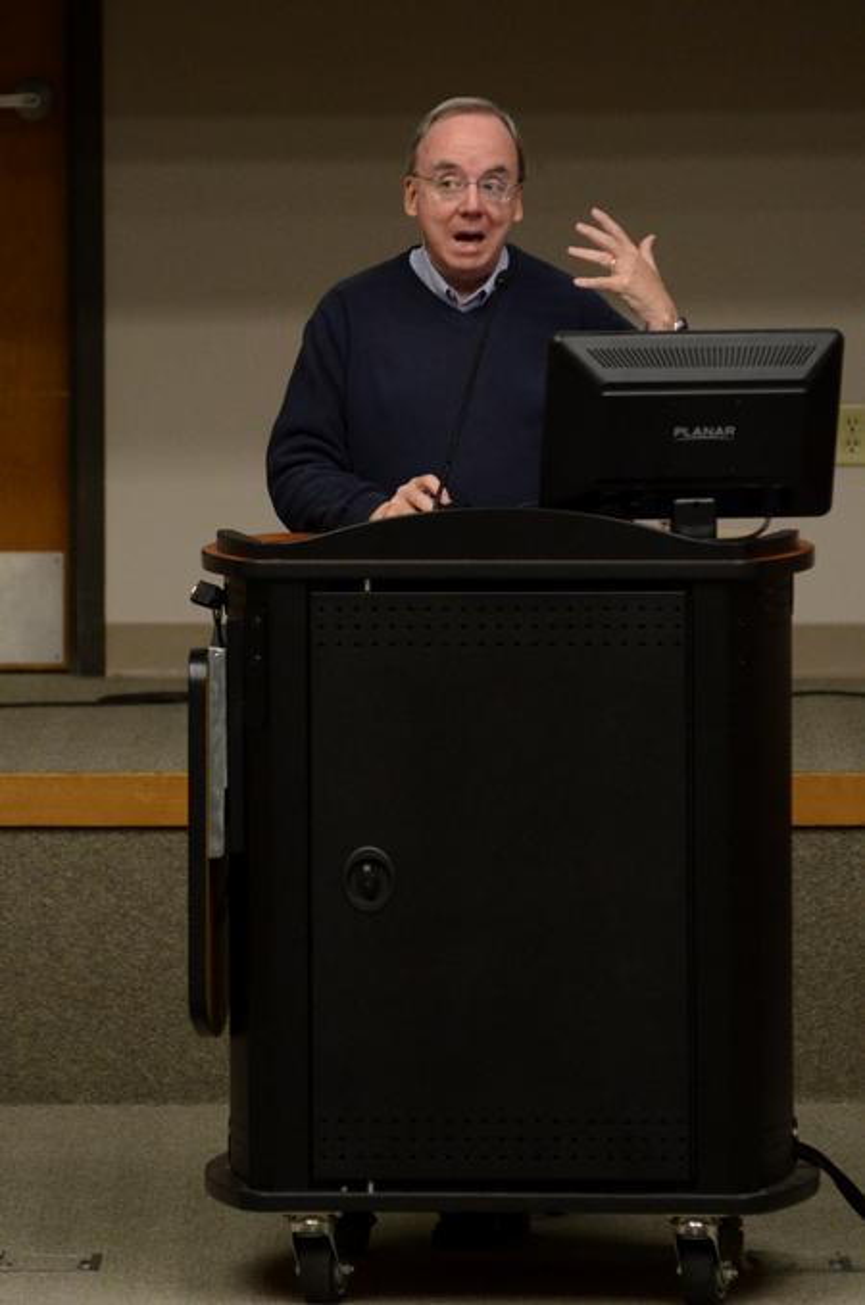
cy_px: 652
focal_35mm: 255
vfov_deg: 8.1
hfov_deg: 5.4
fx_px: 9228
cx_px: 432
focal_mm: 170
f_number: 3.2
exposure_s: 1/320
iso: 2000
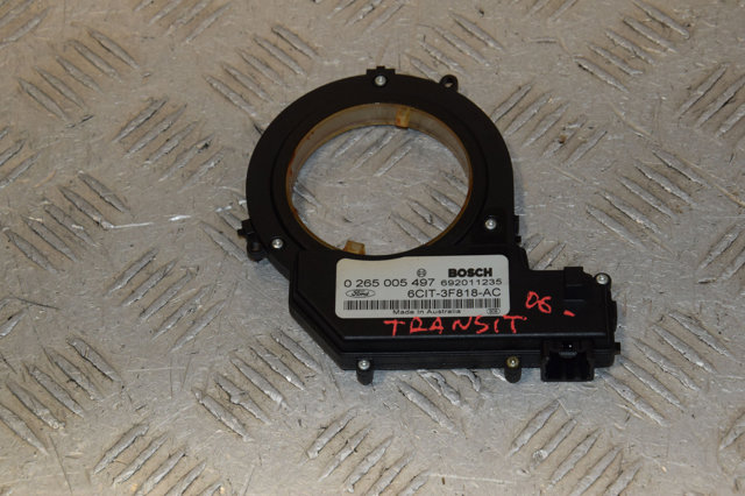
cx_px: 372
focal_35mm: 99
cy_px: 248
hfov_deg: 20.6
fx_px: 2048
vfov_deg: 13.8
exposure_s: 1/200
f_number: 9
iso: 800
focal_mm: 66
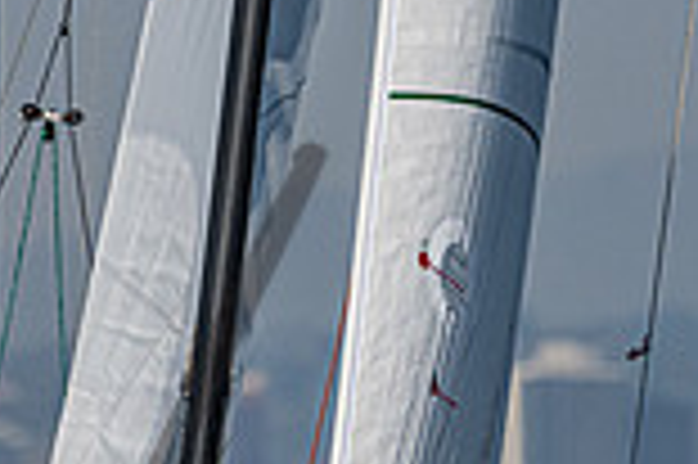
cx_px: 35
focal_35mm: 1383
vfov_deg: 1.0
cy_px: 401
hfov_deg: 1.5
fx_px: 26786
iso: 400
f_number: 5.3
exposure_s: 1/8000
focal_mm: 270
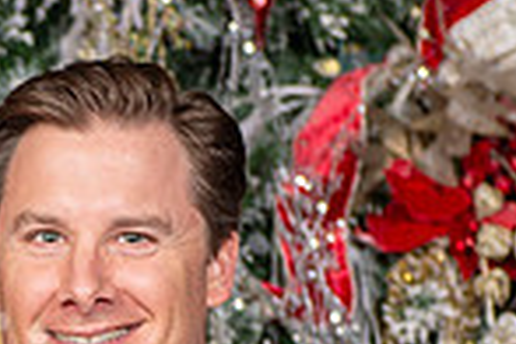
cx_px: -103
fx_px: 3726
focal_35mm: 260
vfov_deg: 5.2
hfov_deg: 7.8
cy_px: 619
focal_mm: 60
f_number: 7.1
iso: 160
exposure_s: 1/125
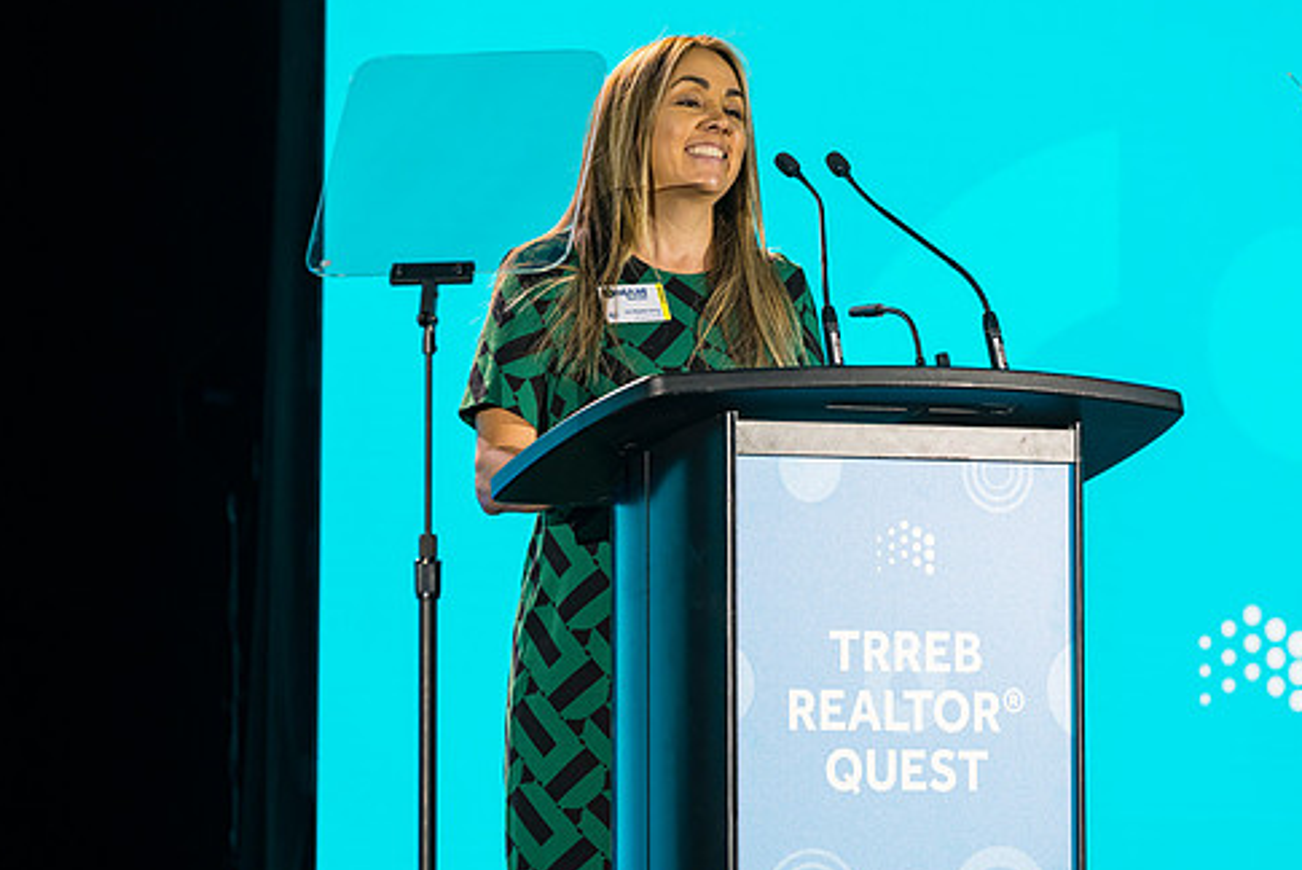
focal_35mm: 239
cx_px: 762
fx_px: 8649
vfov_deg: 5.8
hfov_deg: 8.6
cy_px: 420
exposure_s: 1/200
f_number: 4.5
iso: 1600
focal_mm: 200
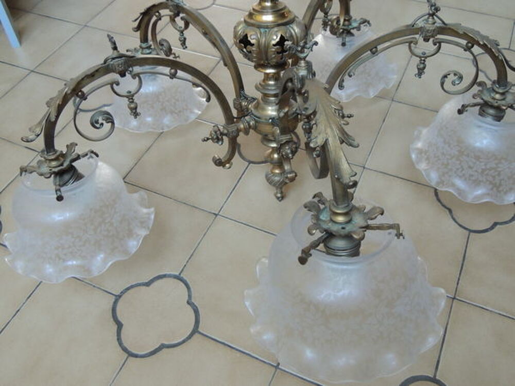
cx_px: 258
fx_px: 491
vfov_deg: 42.9
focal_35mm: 33
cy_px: 193
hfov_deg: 55.4
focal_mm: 5.8
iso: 400
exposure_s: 1/30
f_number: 3.2
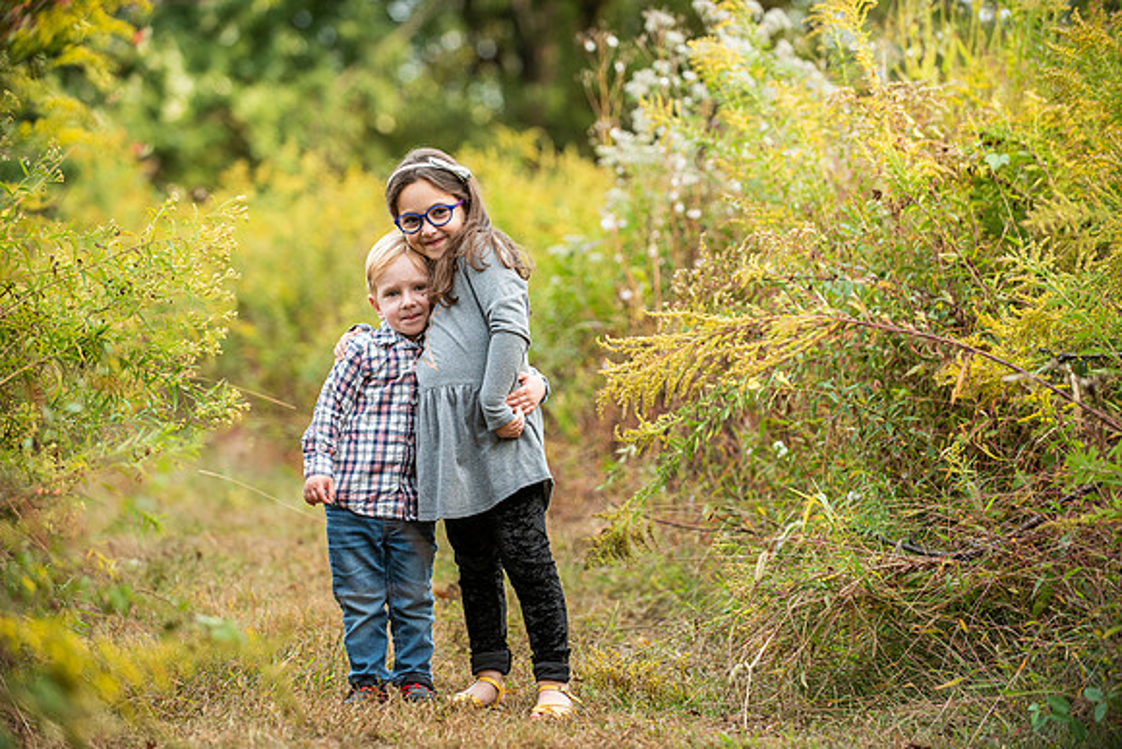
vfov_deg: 10.6
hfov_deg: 15.8
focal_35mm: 130
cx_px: 561
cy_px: 374
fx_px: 4052
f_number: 3.2
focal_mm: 130
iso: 500
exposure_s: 1/400
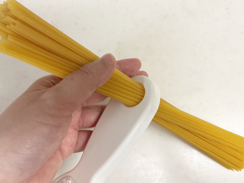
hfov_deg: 56.8
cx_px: 123
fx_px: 226
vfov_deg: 44.1
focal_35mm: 32
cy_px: 84
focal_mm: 5.96
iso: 125
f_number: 1.6
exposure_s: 1/60
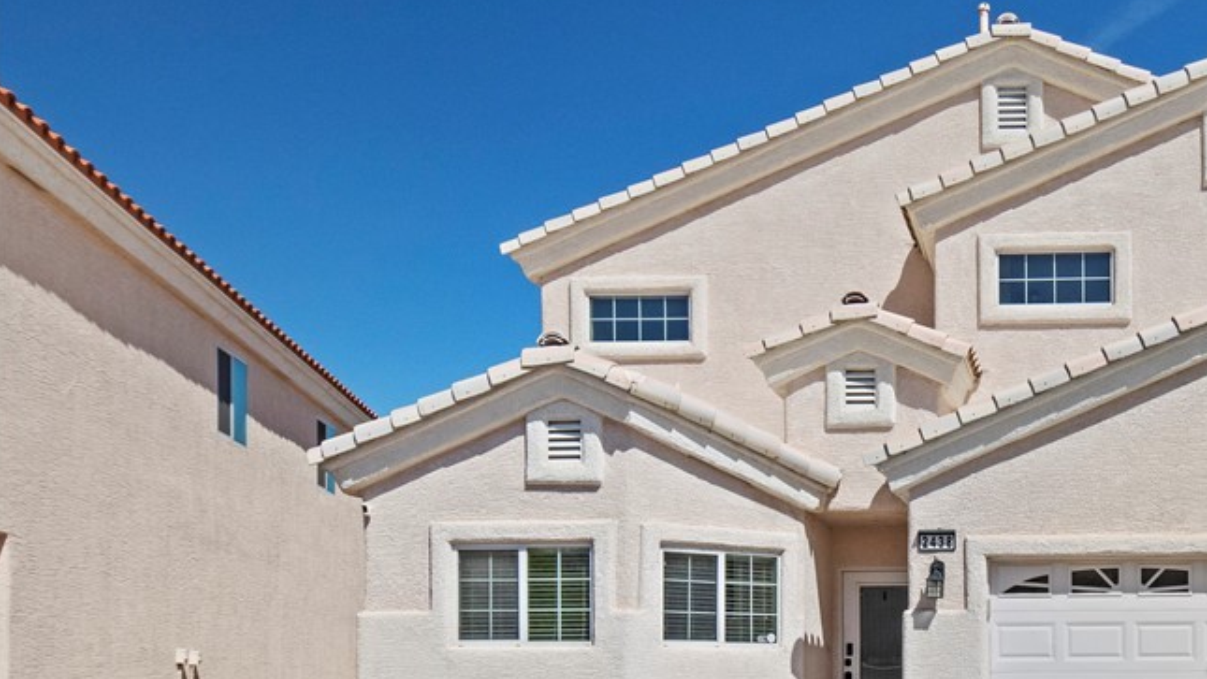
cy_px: 607
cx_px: 1011
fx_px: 1184
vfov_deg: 30.6
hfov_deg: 49.9
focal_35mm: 37
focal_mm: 14
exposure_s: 1/1250
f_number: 8
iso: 500
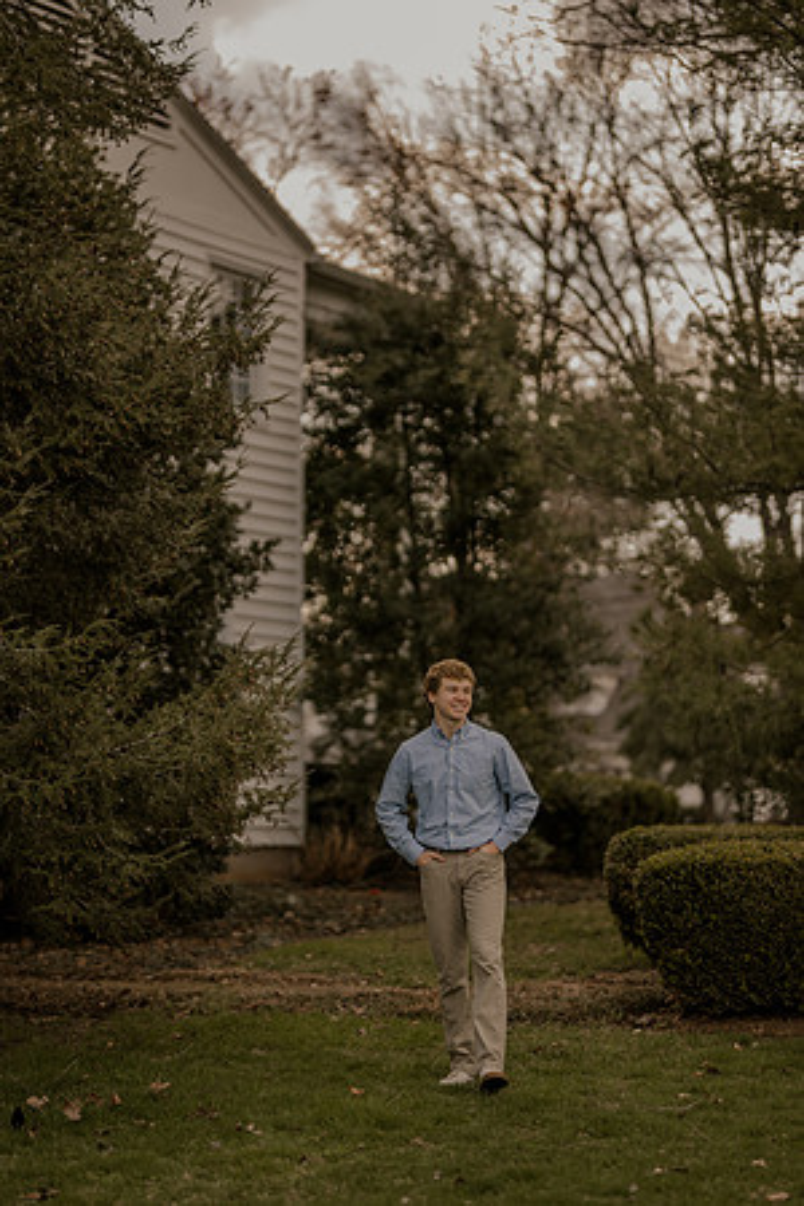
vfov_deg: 23.9
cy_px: 603
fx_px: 2847
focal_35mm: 85
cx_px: 402
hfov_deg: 16.1
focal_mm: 85
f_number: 1.4
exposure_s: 1/800
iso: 100
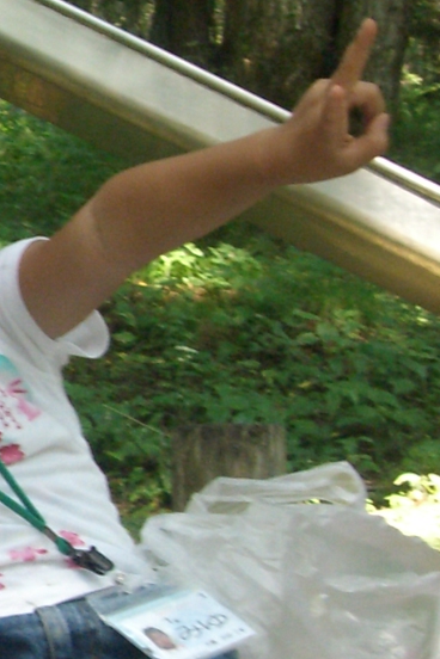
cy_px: 263
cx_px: -469
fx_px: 3648
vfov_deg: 10.3
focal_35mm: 199
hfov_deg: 6.7
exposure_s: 1/160
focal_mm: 10.7
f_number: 3.6
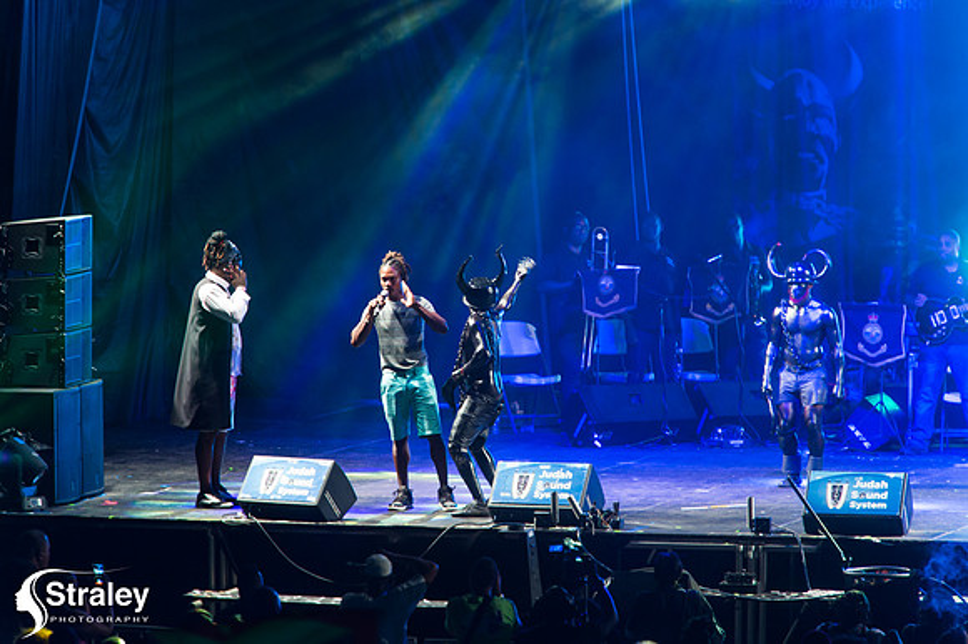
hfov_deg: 7.4
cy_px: 322
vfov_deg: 4.9
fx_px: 7524
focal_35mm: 280
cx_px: 484
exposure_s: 1/60
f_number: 5.6
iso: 2500
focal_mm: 280
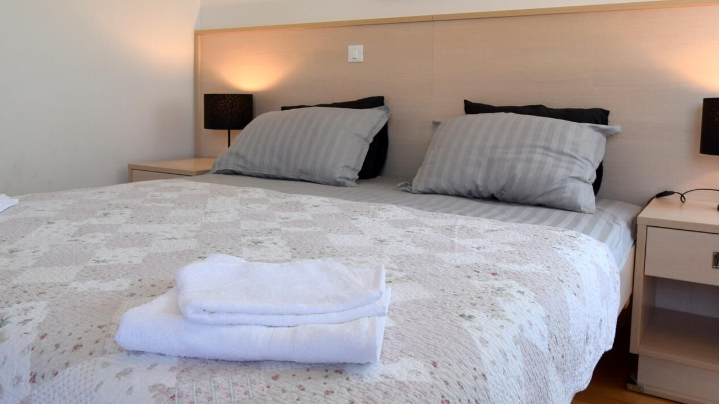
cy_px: 135
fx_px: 572
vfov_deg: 38.5
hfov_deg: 64.3
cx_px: 346
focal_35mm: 30
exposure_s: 1/125
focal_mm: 10
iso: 400
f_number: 5.6
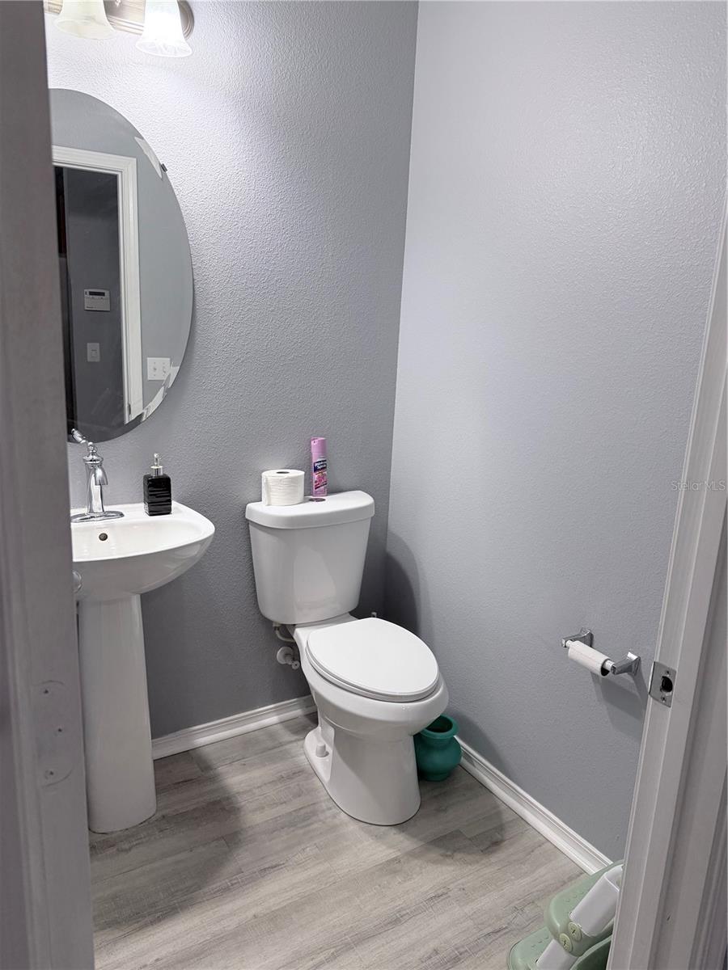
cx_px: 364
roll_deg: -2.5
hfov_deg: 56.8
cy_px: 485
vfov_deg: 71.6
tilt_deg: -12.5
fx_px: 673
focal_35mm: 24
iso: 250
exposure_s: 1/120
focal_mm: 6.76
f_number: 1.78
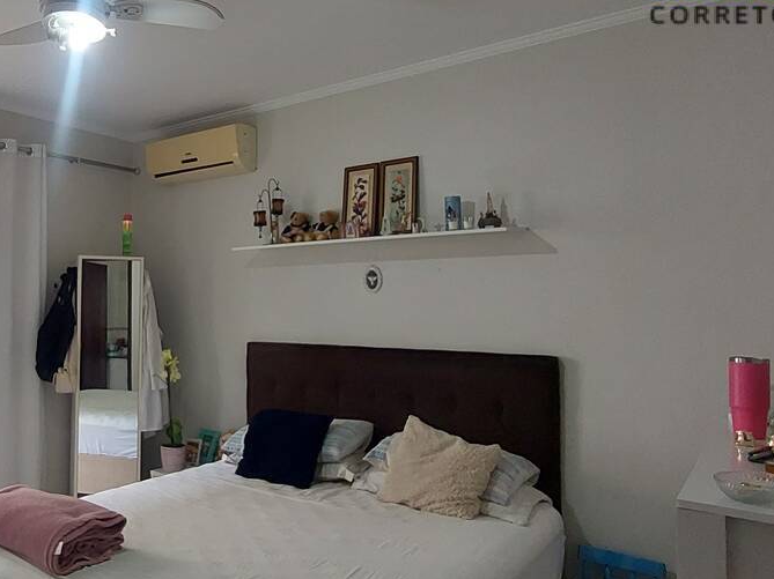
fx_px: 626
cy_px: 300
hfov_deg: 60.8
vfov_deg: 49.7
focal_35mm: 28
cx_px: 216
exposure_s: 1/60
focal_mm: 1.74
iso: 250
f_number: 2.2
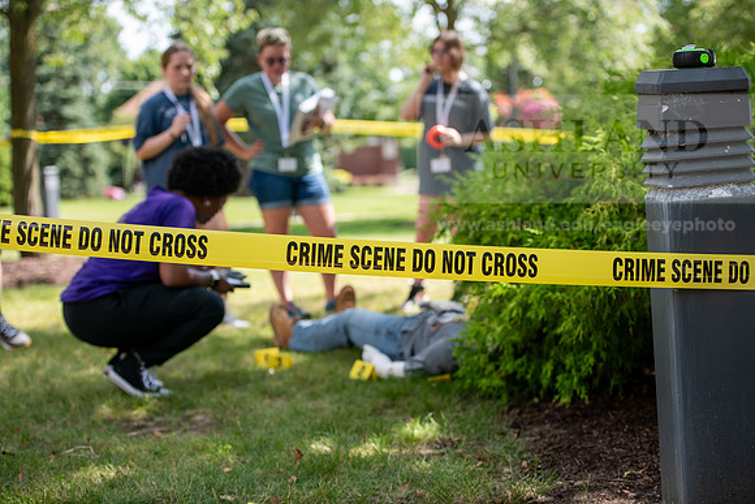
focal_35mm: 70
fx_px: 1468
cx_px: 378
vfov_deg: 19.5
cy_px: 252
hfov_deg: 28.8
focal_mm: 70
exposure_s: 1/500
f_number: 3.2
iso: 160
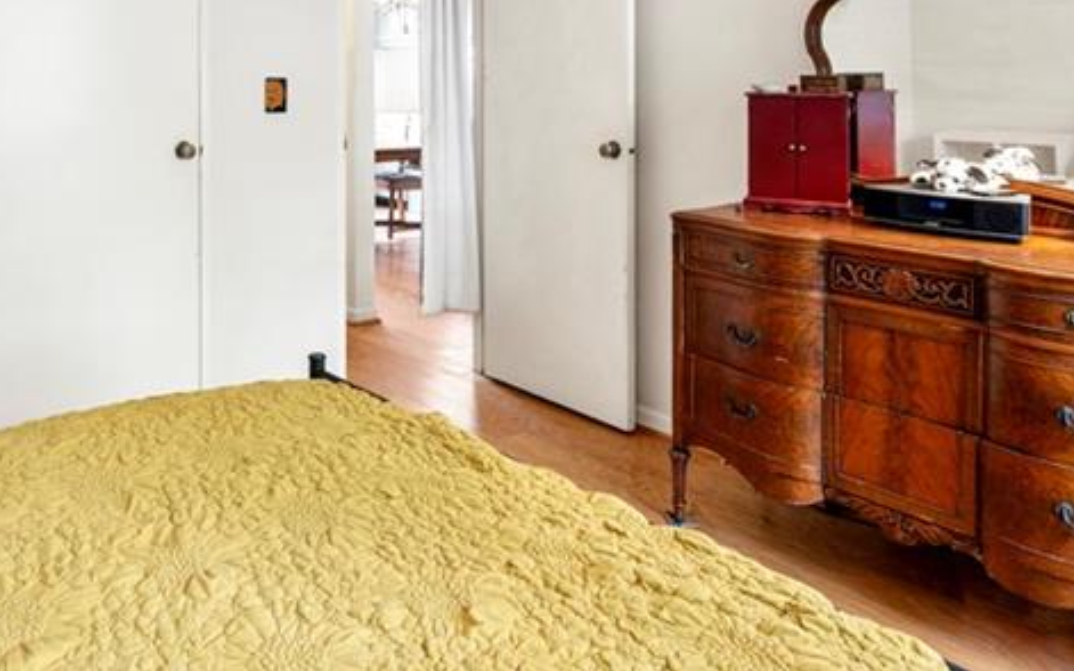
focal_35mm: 31
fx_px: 907
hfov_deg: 58.4
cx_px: 280
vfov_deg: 39.0
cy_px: 136
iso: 250
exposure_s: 1/1.67
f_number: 11
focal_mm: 14
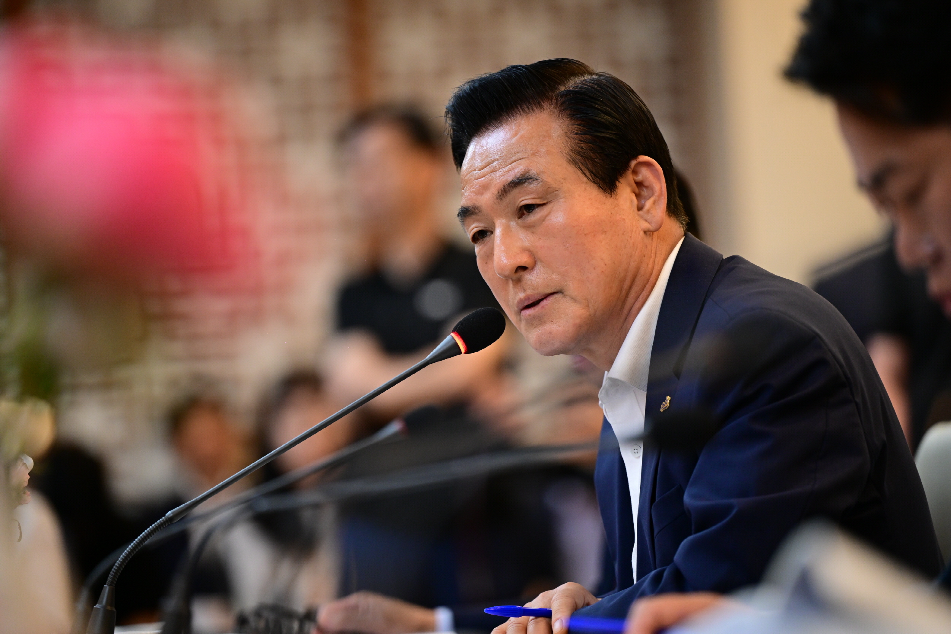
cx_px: 476
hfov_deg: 10.8
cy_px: 317
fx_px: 5018
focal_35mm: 190
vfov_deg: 7.2
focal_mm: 190
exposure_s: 1/200
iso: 2000
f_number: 2.8
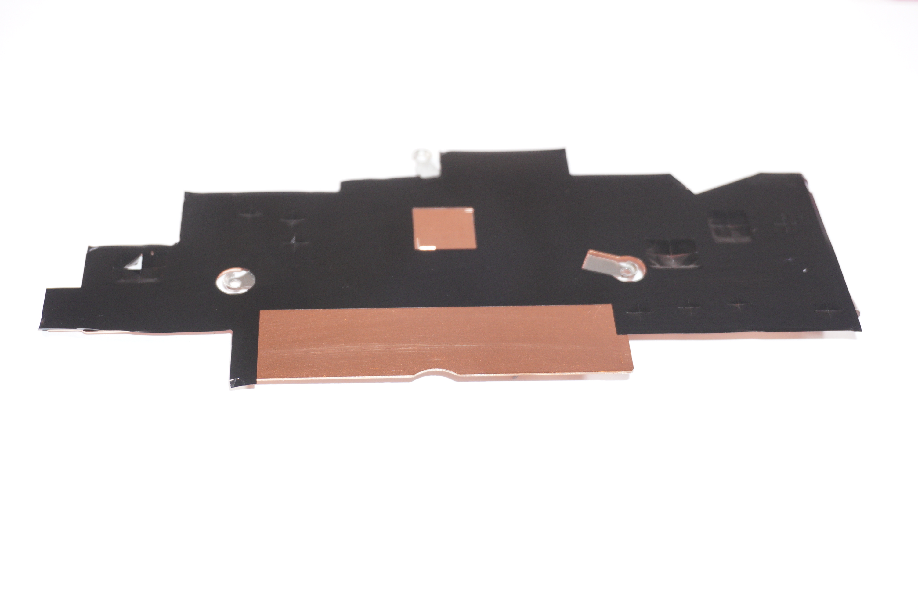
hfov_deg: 35.1
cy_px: 305
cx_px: 459
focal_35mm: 57
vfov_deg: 23.7
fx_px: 1452
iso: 500
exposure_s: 1/160
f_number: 5.6
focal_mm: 38
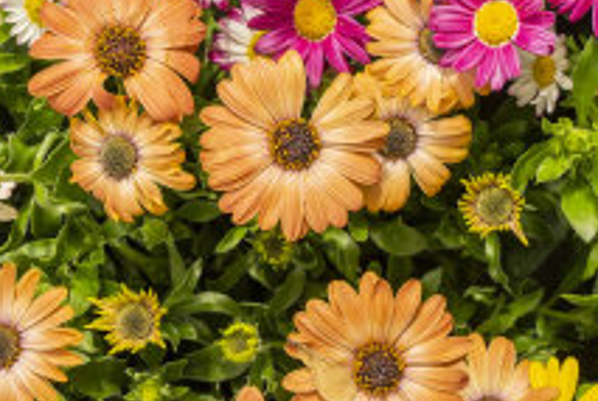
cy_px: -25
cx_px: 331
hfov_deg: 13.5
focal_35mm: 152
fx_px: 2530
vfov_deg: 9.0
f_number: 5.6
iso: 160
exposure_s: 1/250
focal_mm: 53
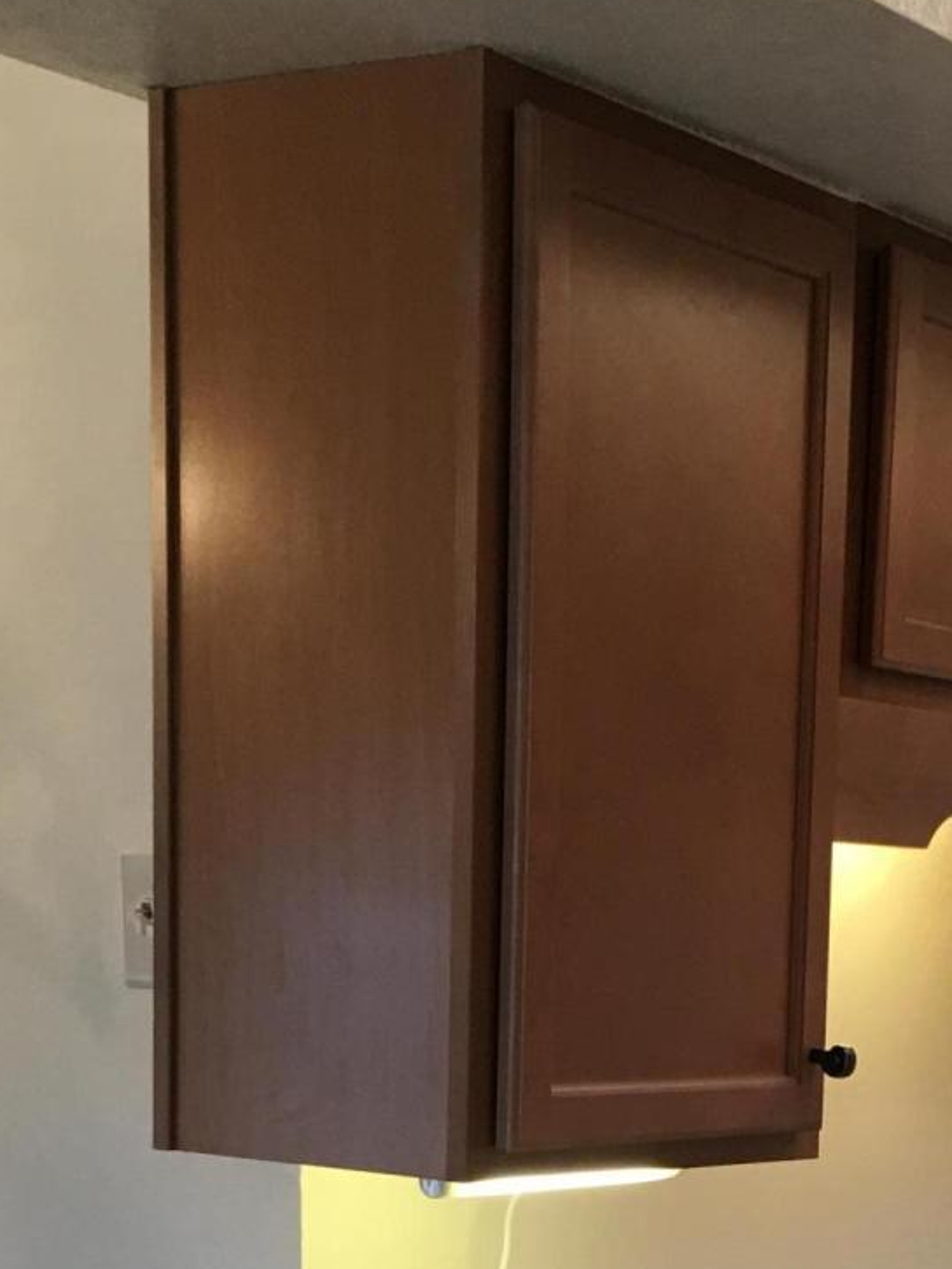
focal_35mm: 80
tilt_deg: -9.2
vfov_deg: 22.9
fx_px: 2933
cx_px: 924
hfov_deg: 18.0
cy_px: 1420
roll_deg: -2.6
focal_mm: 4.15
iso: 40
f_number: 2.2
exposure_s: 1/30
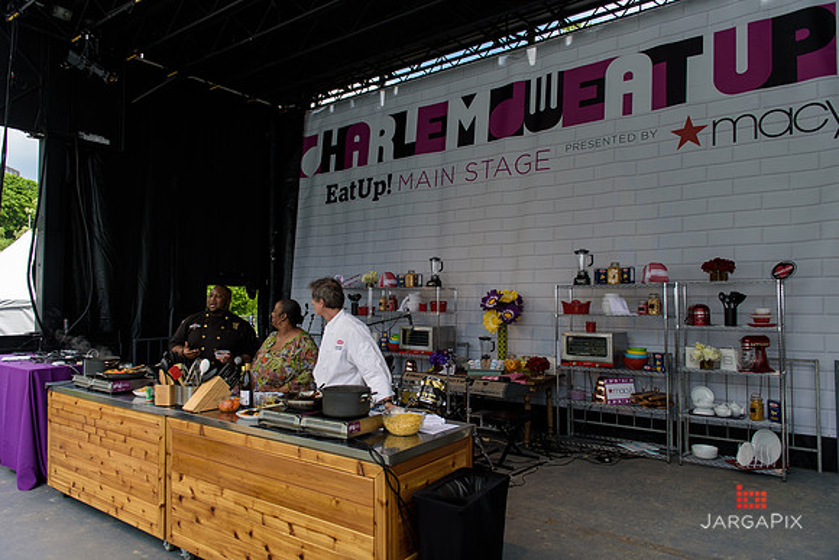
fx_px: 559
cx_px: 420
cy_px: 280
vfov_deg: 53.2
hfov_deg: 73.7
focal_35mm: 24
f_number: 3.2
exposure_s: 1/1250
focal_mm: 24
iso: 200
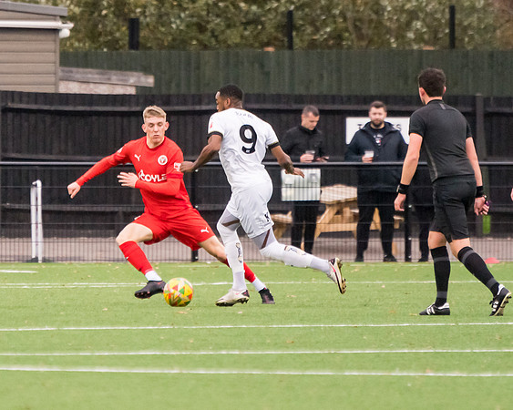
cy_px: 132
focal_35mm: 671
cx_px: 140
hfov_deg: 2.9
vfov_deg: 2.3
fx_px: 10180
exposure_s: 1/1000
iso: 2000
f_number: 4
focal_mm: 280
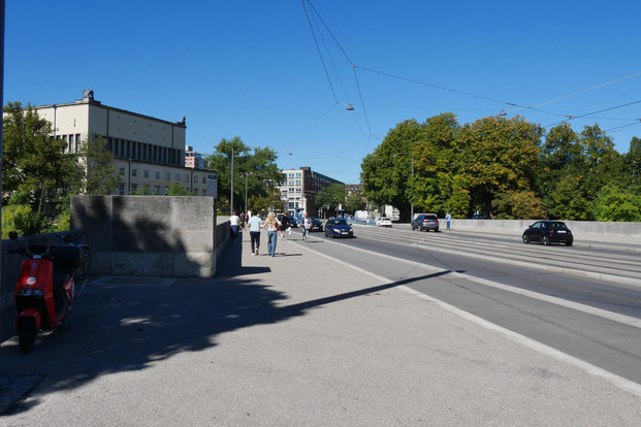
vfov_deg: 43.6
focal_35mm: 30
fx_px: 534
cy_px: 205
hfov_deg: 61.9
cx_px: 314
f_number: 8
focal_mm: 14
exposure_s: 1/640
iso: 200
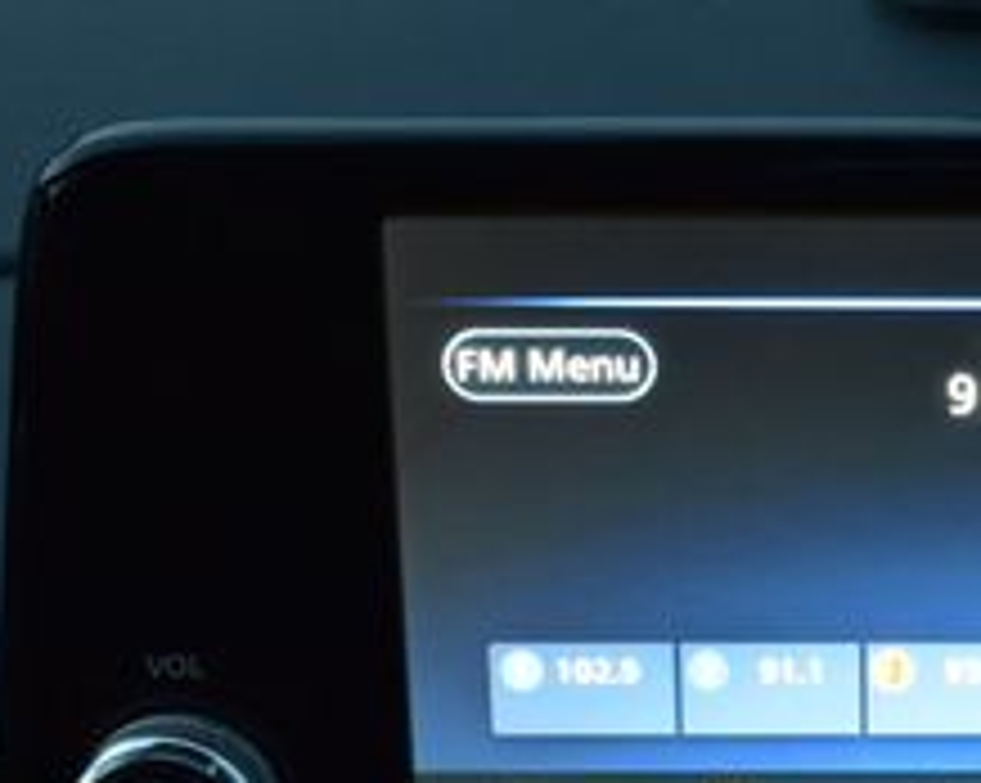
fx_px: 2999
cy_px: 742
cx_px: 1161
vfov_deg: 14.7
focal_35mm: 103
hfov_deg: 17.7
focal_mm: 25
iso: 1250
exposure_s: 1/15
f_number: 6.3
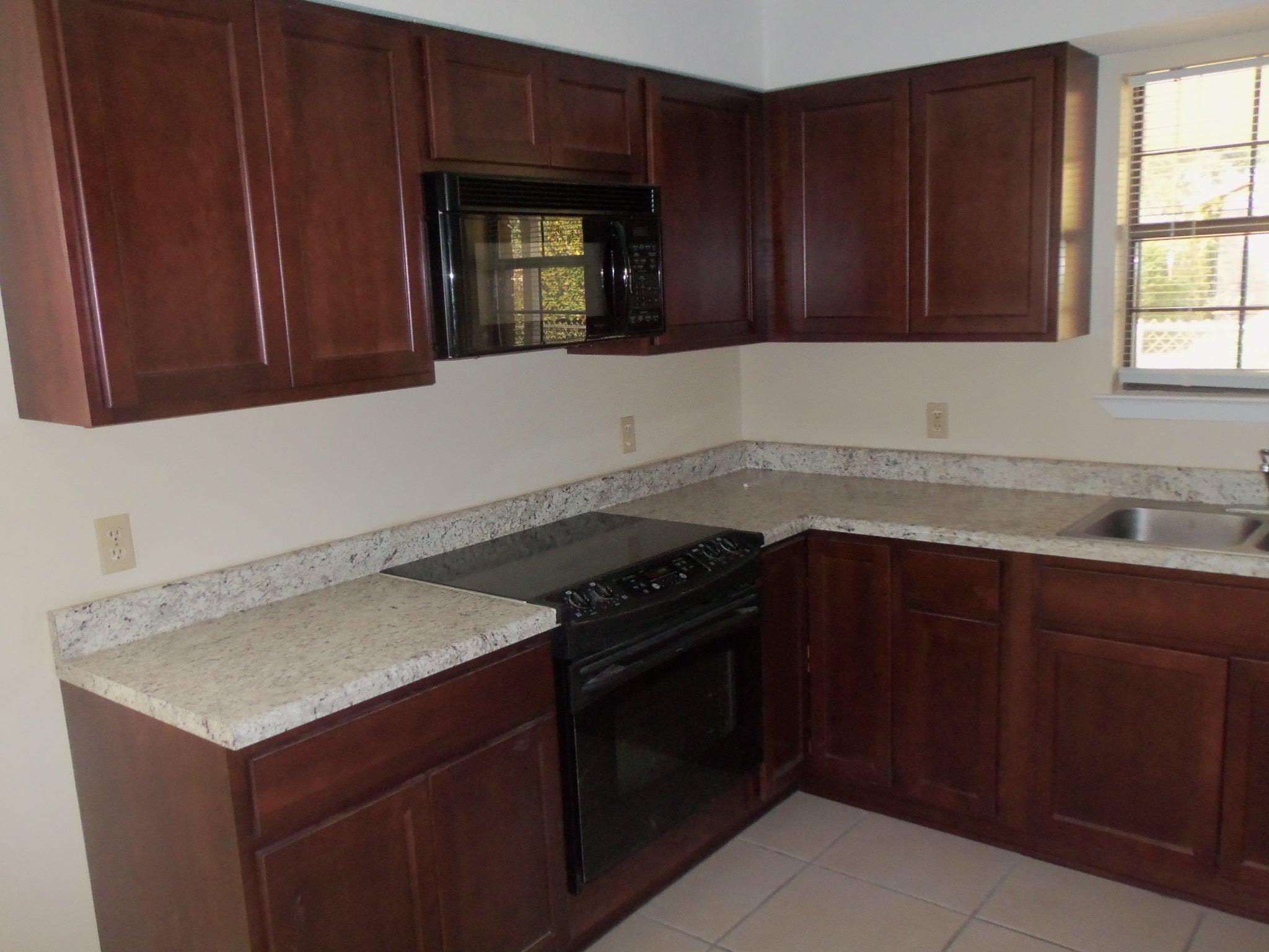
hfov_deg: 63.4
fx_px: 1026
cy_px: 476
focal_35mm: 28
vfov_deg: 49.7
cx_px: 634
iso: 200
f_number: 3.3
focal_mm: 5.1
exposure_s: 1/60
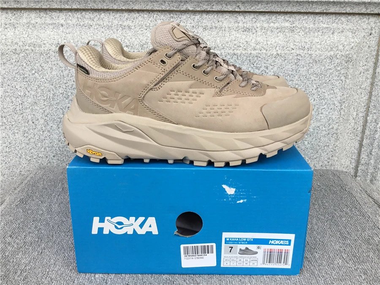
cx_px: 190
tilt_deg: -19.2
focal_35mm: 31
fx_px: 340
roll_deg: -0.3
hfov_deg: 58.4
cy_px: 142
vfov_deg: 45.4
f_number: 2.4
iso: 25
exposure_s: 1/241
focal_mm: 3.3
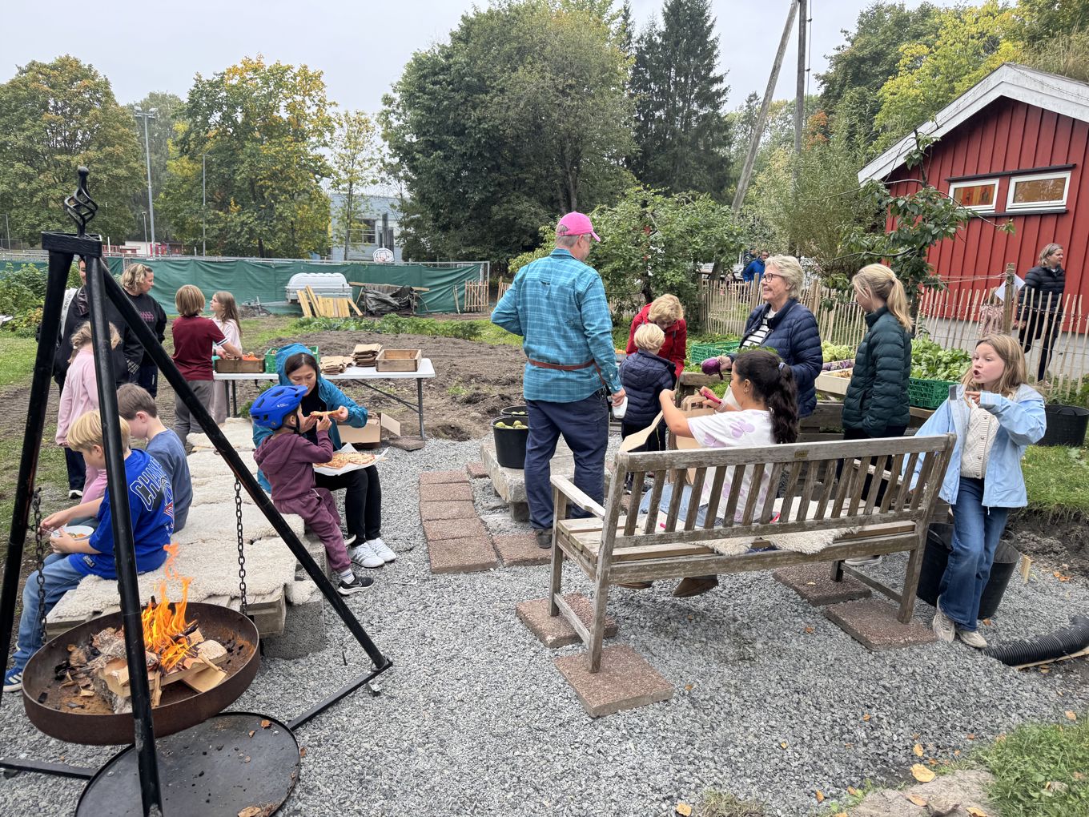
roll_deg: +0.1
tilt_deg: -11.3
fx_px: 755
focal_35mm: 24
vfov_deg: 56.8
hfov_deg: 71.6
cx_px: 544
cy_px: 408
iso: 64
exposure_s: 1/123
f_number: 1.78
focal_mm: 6.76
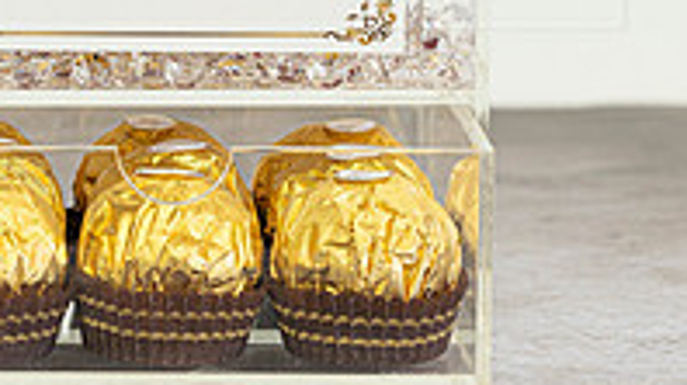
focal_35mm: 303
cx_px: 83
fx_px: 5515
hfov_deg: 7.1
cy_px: -279
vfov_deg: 4.0
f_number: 7.1
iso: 160
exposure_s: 1/4
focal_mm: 85
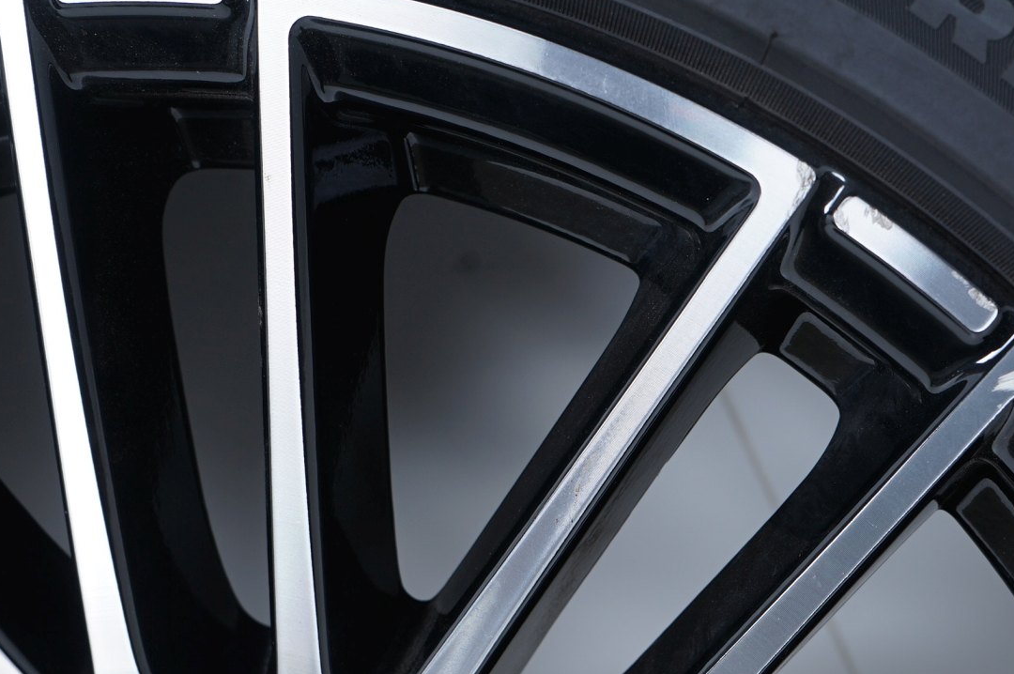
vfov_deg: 20.9
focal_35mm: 64
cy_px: 577
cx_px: 603
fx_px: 1801
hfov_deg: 31.4
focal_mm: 36
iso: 250
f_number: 7.1
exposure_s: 1/100
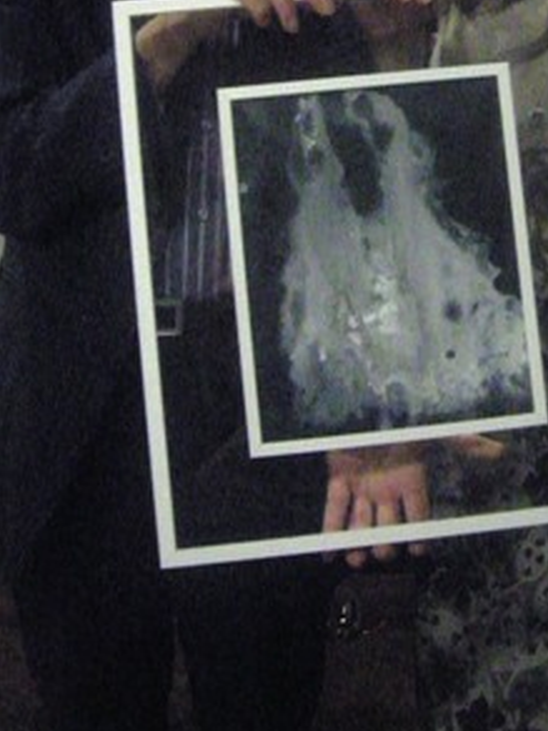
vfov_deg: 23.8
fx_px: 1668
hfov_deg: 18.5
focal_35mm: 79
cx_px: 438
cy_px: 25
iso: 1600
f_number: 2.7
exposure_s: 1/30
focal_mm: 7.5
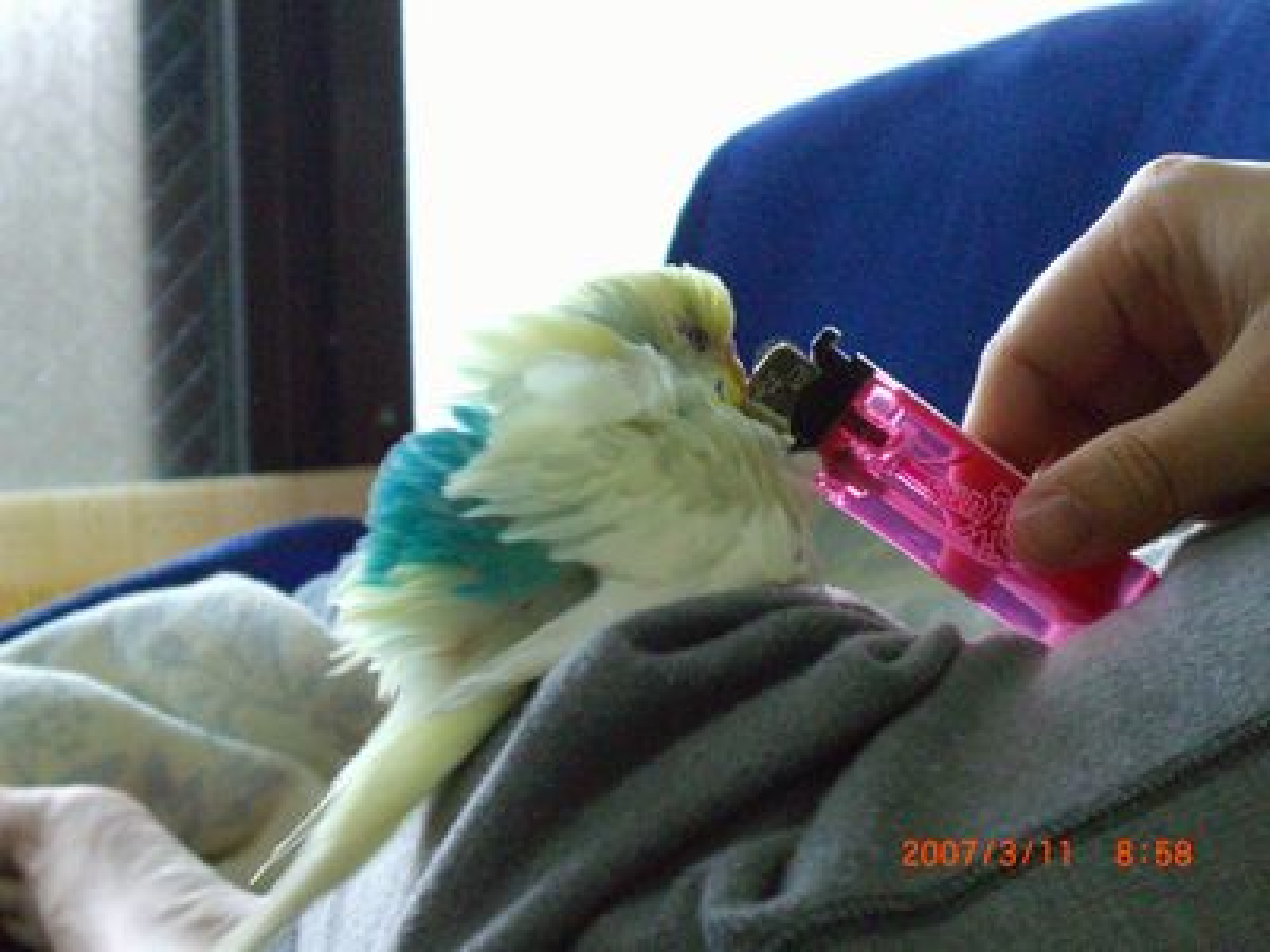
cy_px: 476
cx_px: 635
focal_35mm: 114
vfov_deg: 13.0
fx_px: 4182
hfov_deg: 17.3
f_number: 5.4
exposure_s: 1/125
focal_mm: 23.7
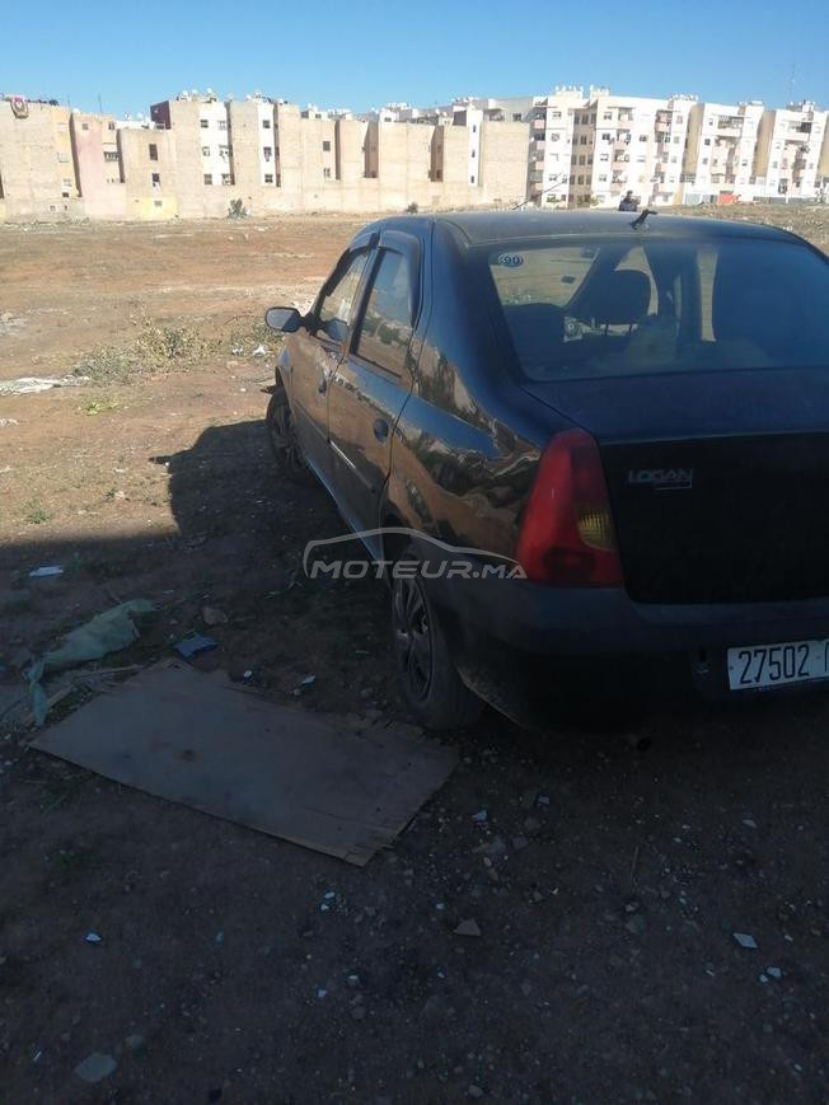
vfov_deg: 67.3
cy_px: 552
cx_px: 414
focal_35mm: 26
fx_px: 830
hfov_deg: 53.1
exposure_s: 1/1582
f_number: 1.8
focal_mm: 3.6
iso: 50
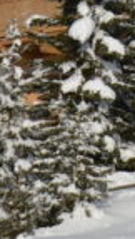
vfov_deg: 4.8
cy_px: -204
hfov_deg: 2.7
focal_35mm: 448
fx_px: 2836
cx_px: 502
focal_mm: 40
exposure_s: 1/320
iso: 100
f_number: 9
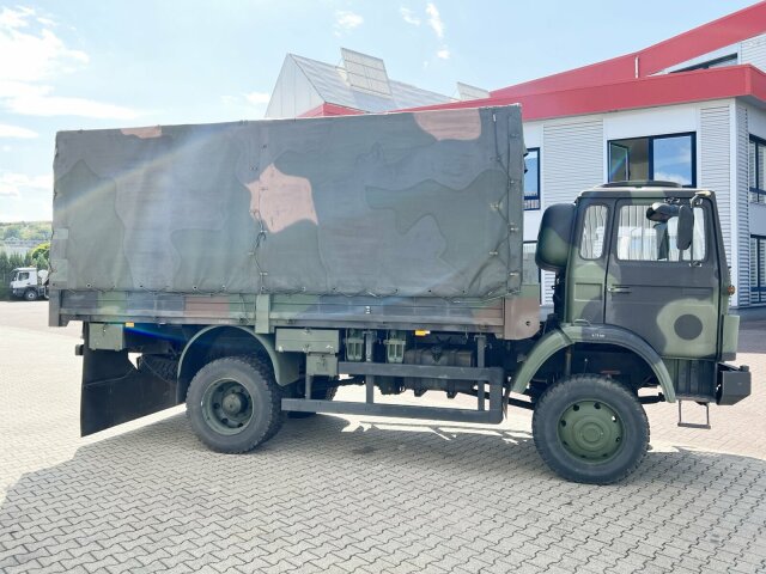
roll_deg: +0.2
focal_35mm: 26
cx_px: 383
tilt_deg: +0.9
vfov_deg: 53.1
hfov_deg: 67.3
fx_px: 575
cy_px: 287
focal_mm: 5.7
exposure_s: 1/1196
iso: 50
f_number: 1.5
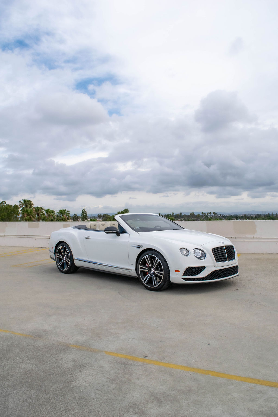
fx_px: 347
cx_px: 139
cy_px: 208
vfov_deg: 61.9
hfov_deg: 43.6
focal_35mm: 30
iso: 400
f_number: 7.1
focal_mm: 20
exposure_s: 1/2000
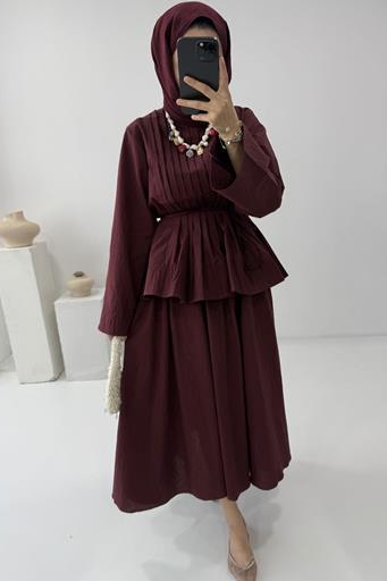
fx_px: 420
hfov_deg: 49.4
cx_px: 218
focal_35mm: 26
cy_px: 283
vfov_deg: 69.4
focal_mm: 6.76
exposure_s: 1/121
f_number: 1.78
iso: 80
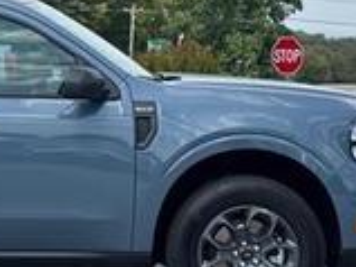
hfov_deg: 12.7
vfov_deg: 9.7
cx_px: -78
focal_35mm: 152
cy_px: 119
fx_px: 1562
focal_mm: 6.76
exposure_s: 1/3425
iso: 64
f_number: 1.78
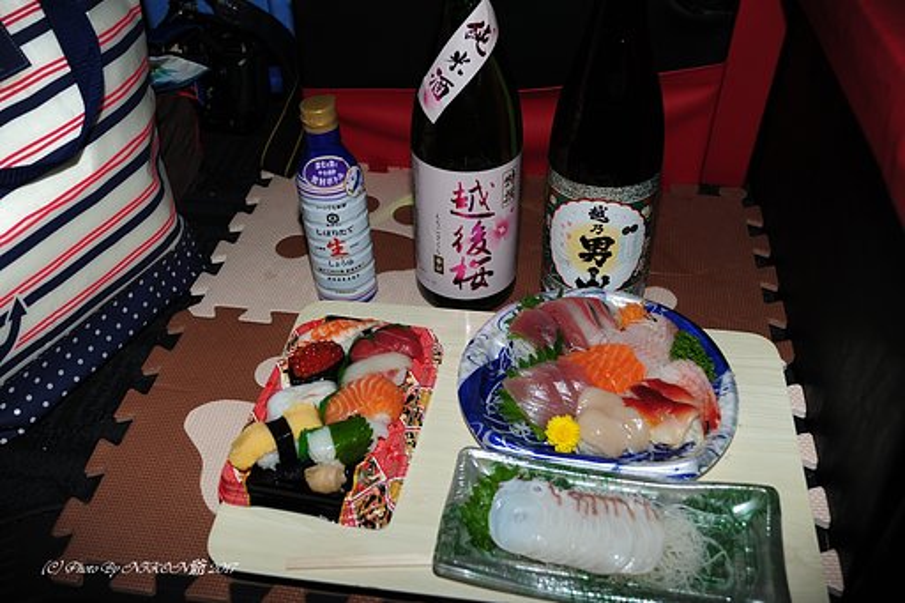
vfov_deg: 37.8
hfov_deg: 54.4
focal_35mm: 35
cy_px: 302
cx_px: 452
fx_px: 880
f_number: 5.6
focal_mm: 35
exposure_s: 1/60
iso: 200
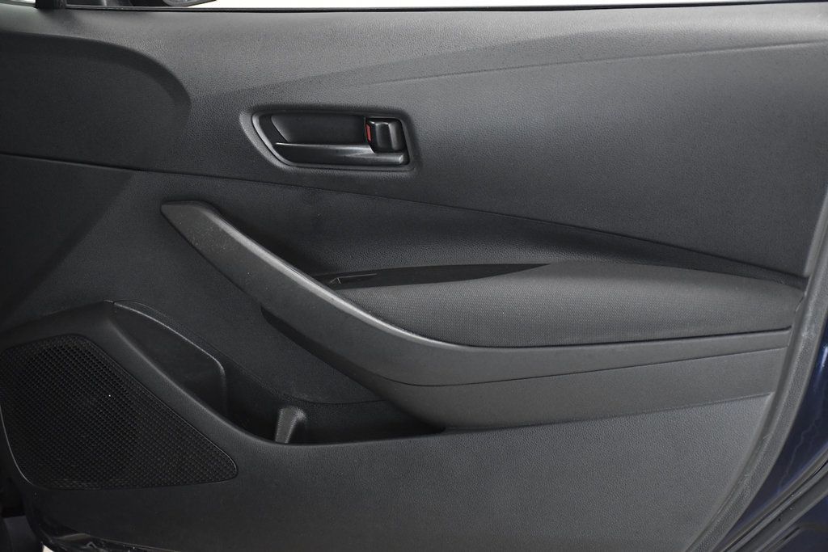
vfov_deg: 18.9
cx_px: 414
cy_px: 276
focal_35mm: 72
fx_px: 1656
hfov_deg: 28.1
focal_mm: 48
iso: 2500
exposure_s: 1/250
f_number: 4.5
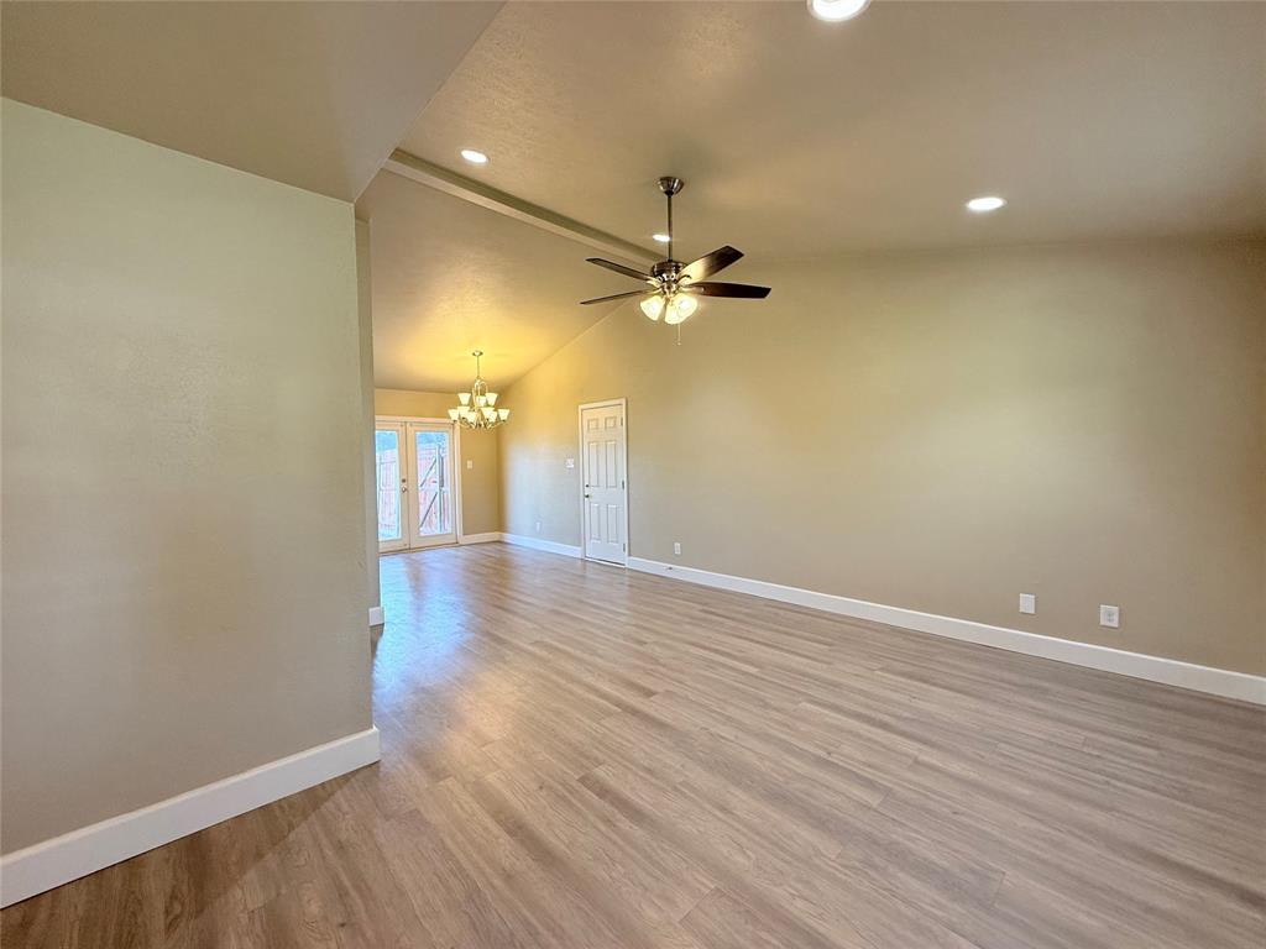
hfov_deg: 102.1
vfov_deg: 85.7
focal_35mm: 14
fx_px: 512
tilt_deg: -1.5
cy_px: 474
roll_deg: +0.4
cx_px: 633
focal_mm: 2.22
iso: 160
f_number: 2.2
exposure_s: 1/120
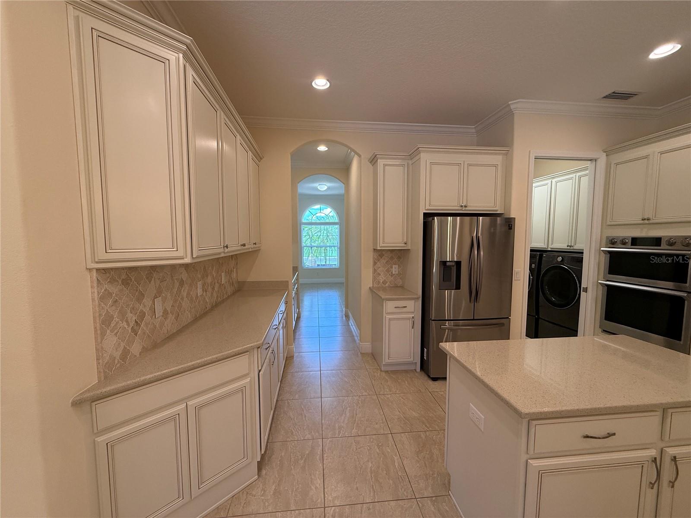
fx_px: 279
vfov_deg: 85.7
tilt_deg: -3.6
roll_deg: +0.5
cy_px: 259
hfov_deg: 102.1
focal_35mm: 14
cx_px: 346
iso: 160
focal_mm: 2.22
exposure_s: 1/120
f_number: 2.2
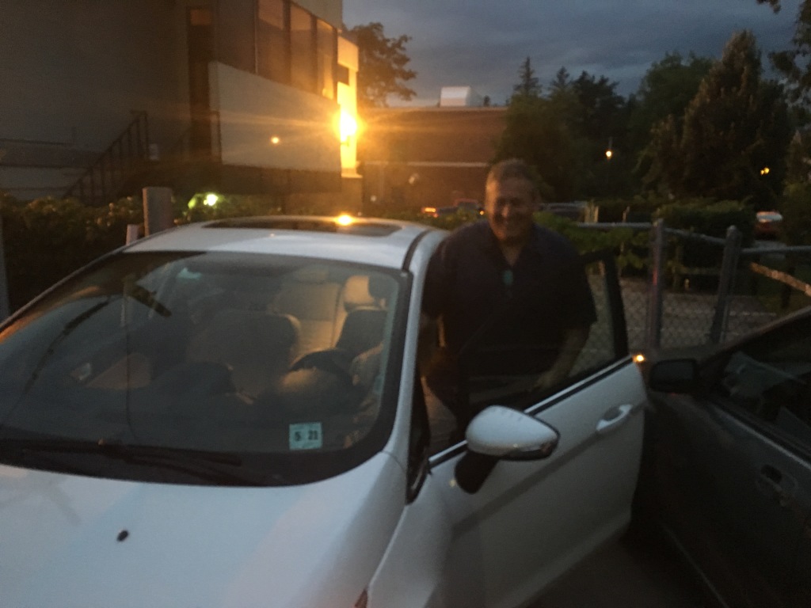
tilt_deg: -11.9
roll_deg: +0.1
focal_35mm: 29
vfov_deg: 48.2
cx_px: 406
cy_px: 304
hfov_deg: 61.7
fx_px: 679
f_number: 2.2
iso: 400
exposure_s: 1/15
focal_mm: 4.15
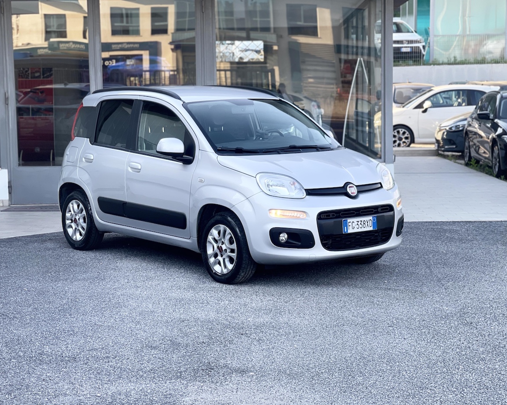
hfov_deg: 28.3
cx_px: 238
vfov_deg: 22.8
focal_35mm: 67
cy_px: 203
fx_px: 1005
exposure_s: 1/121
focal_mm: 7.5
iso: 32
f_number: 2.2
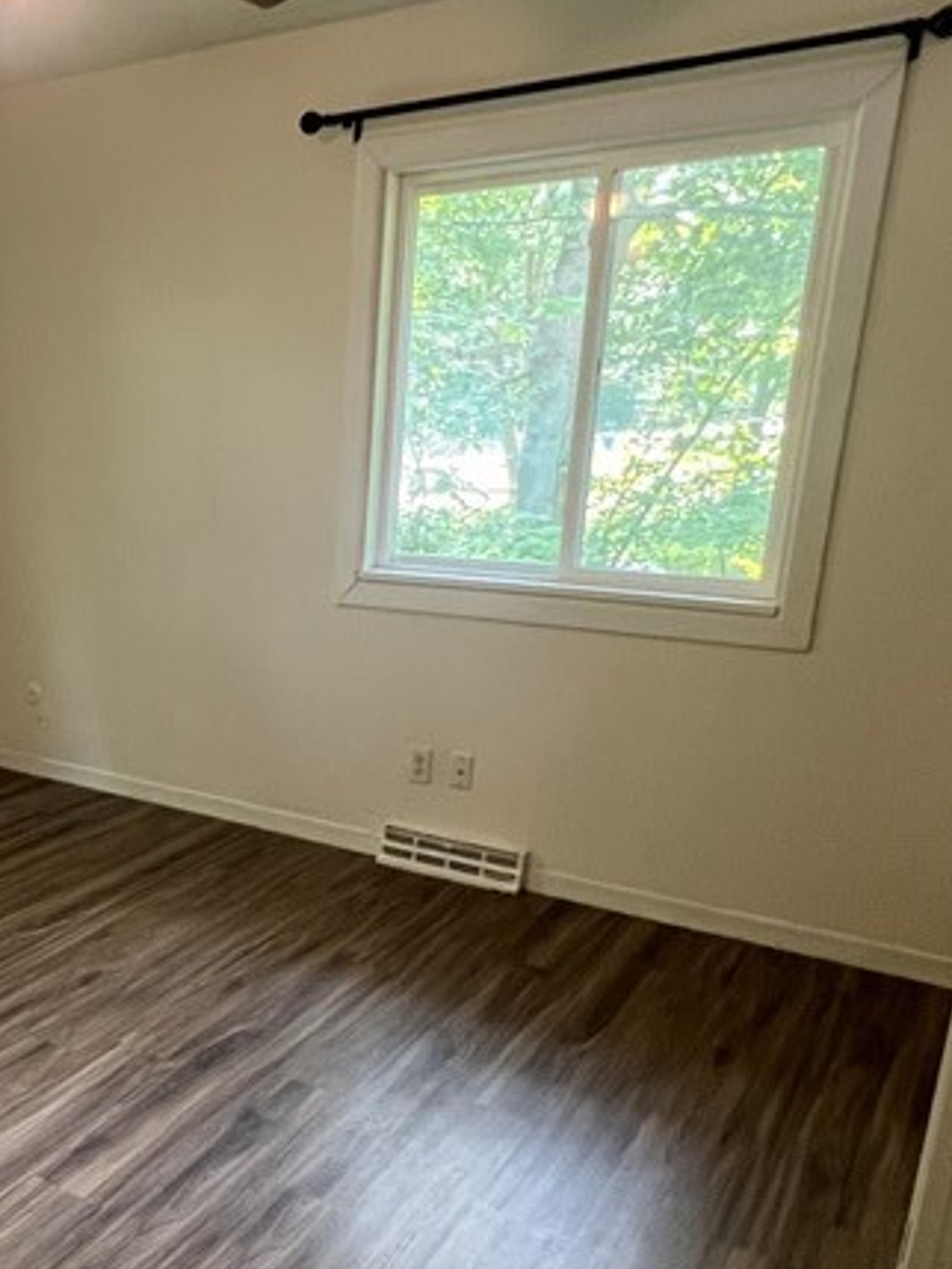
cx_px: 109
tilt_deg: -16.6
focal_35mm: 31
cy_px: 781
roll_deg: +0.2
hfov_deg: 42.1
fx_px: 1136
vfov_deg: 57.7
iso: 250
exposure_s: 1/60
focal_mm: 1.57
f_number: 1.8
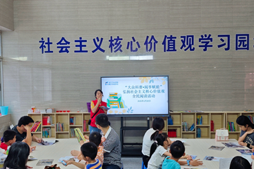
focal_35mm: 39
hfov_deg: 49.6
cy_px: 94
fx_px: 275
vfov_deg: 34.1
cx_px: 126
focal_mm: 6.55
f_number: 1.6
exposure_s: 1/90
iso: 125
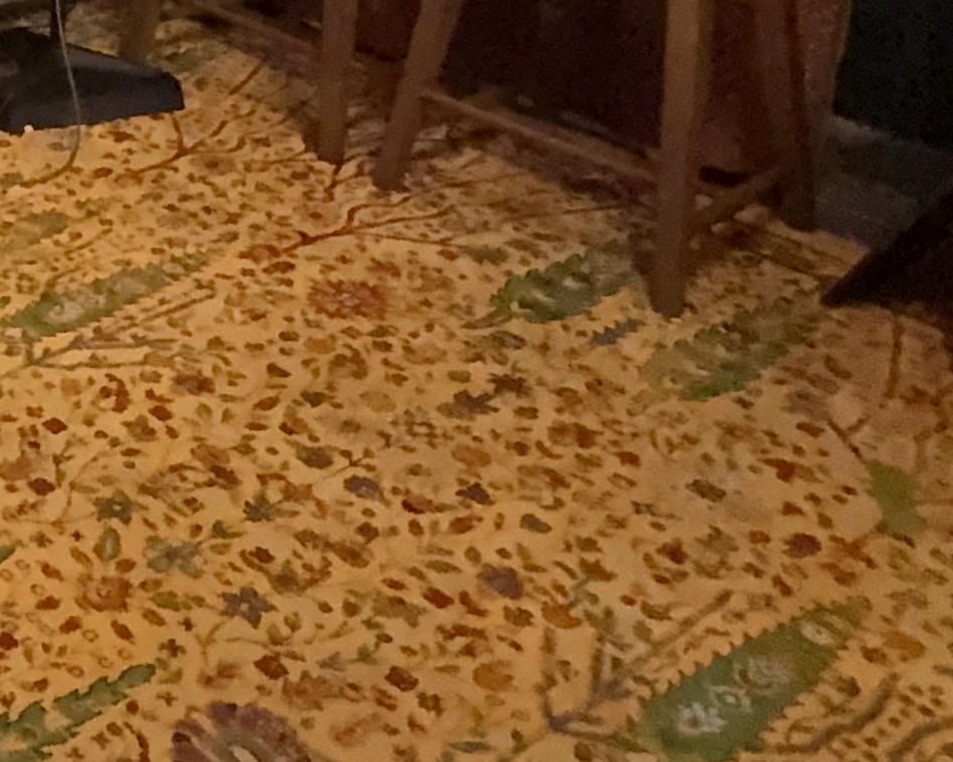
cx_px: -432
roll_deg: +1.6
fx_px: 1636
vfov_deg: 22.7
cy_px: -295
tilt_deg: -10.9
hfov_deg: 25.5
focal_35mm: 58
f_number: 2.2
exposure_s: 1/60
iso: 1250
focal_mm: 2.22
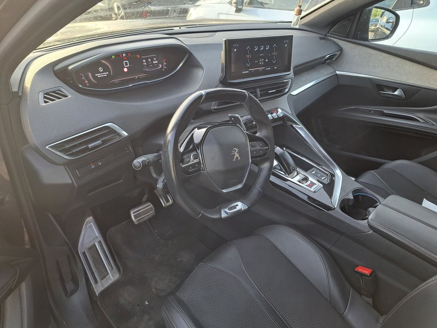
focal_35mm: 24
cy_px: 164
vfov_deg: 56.8
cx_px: 218
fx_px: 303
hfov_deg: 71.6
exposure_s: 1/50
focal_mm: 5.23
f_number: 1.8
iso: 50
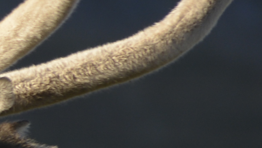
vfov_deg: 0.6
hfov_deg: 1.0
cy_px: 81
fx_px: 14603
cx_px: -512
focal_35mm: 2101
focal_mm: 180
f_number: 5.6
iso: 140
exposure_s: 1/200
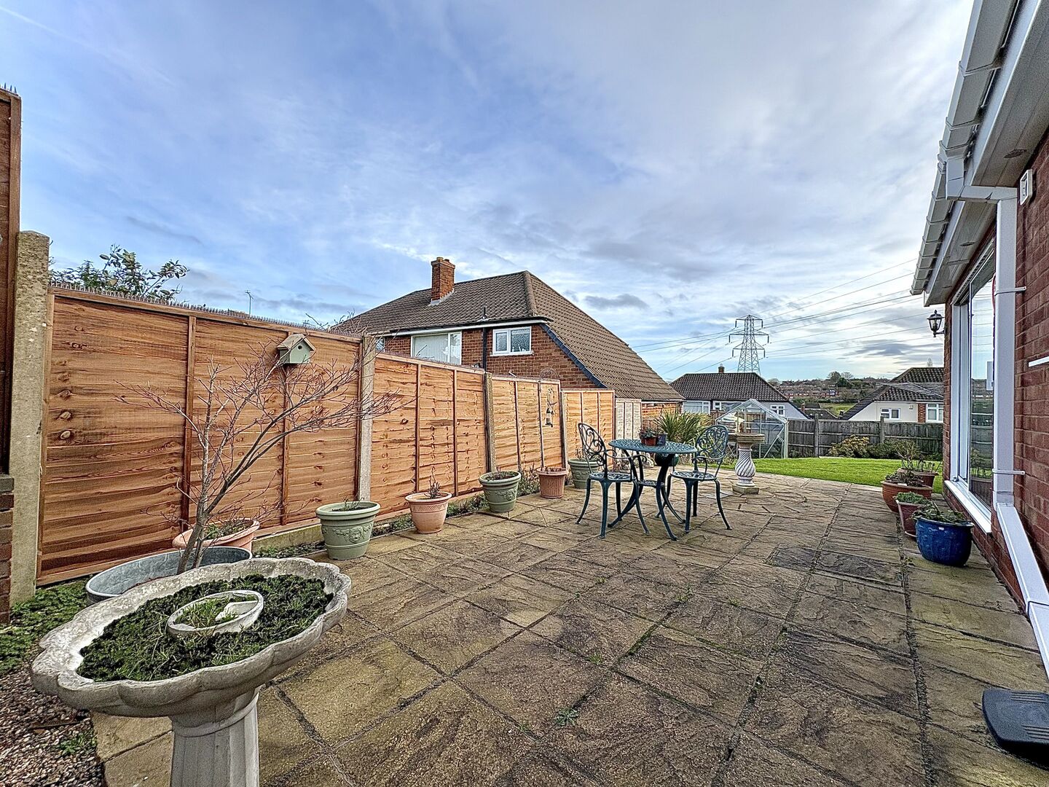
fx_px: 424
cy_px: 394
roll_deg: -0.2
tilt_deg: +0.1
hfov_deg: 102.1
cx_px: 524
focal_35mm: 14
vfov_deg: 85.7
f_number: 2.2
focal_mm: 2.22
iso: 40
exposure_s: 1/573
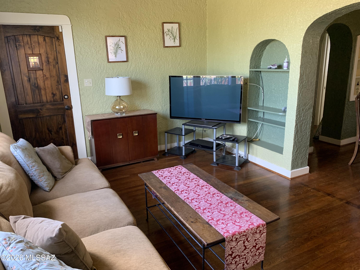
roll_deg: +1.4
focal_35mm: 26
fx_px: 270
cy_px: 135
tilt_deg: -15.0
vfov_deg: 53.1
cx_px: 180
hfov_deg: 67.3
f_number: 1.8
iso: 200
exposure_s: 1/60
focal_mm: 4.25
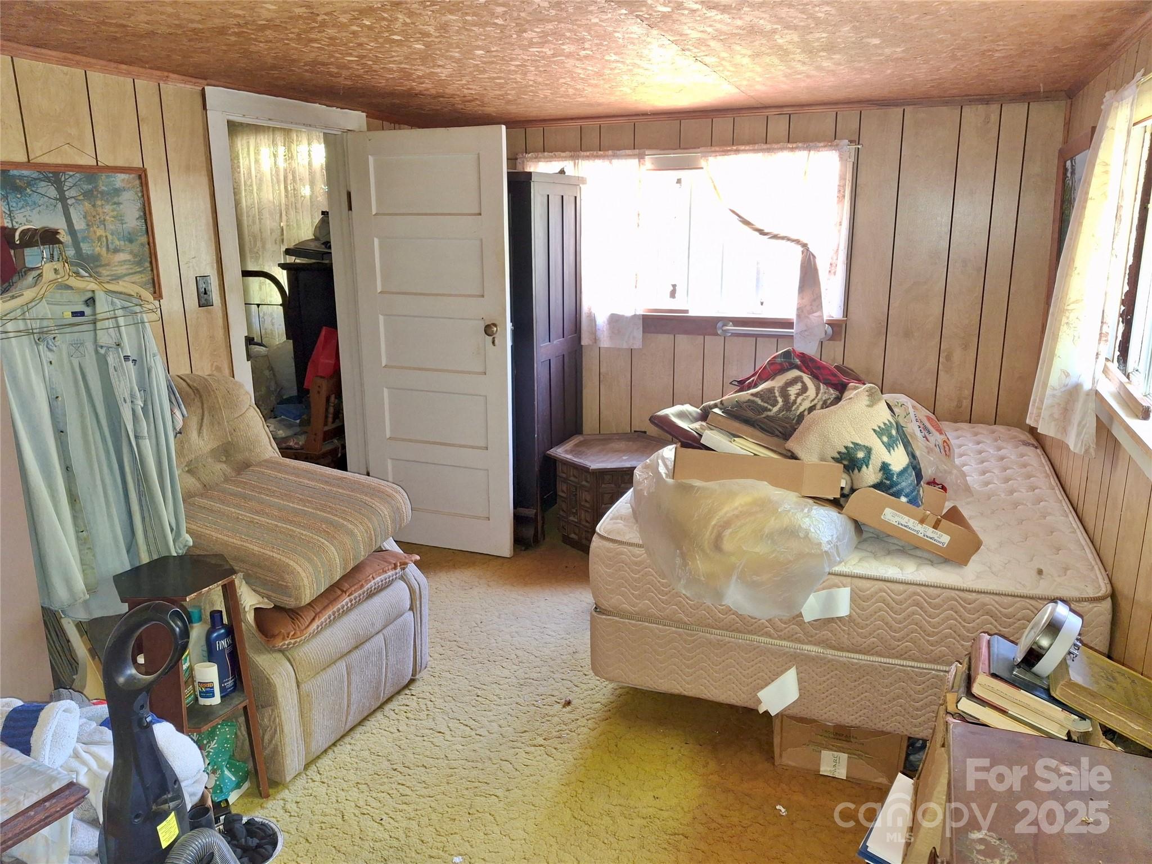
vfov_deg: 54.9
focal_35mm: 25
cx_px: 576
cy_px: 432
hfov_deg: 69.4
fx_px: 832
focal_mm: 4.69
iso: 200
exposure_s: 1/30
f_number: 1.8
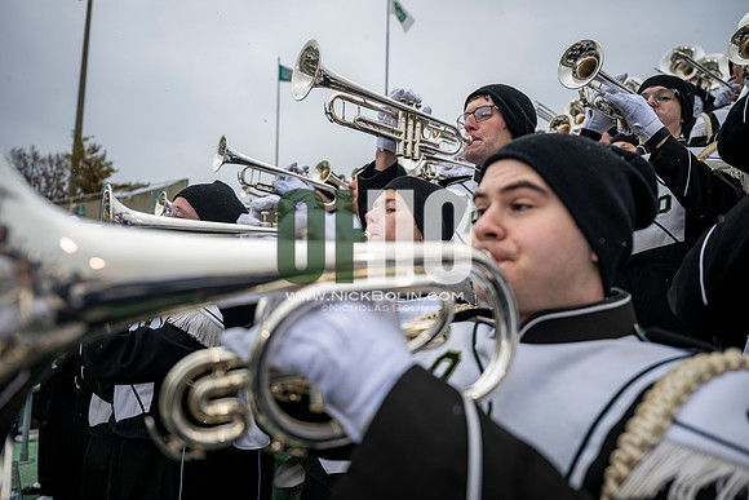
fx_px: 499
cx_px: 374
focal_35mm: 24
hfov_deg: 73.7
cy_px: 250
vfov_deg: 53.2
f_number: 2.8
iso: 160
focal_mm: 24
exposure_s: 1/500
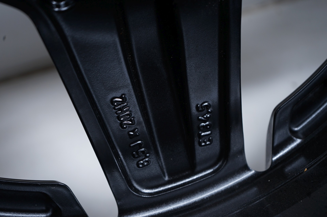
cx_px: 164
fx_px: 508
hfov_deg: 35.7
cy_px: 108
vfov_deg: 24.2
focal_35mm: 56
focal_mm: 56
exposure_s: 1/125
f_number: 5.6
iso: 250
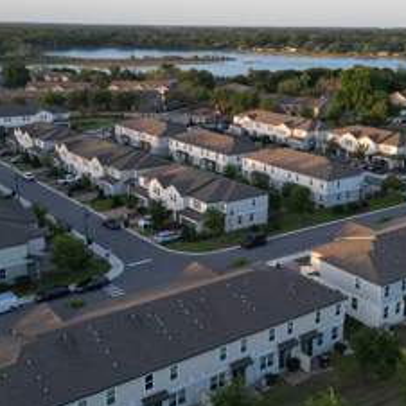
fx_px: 597
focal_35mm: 45
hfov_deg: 37.5
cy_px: 163
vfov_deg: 37.4
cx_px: 226
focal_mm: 6.72
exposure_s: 1/400
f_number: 1.7
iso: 100
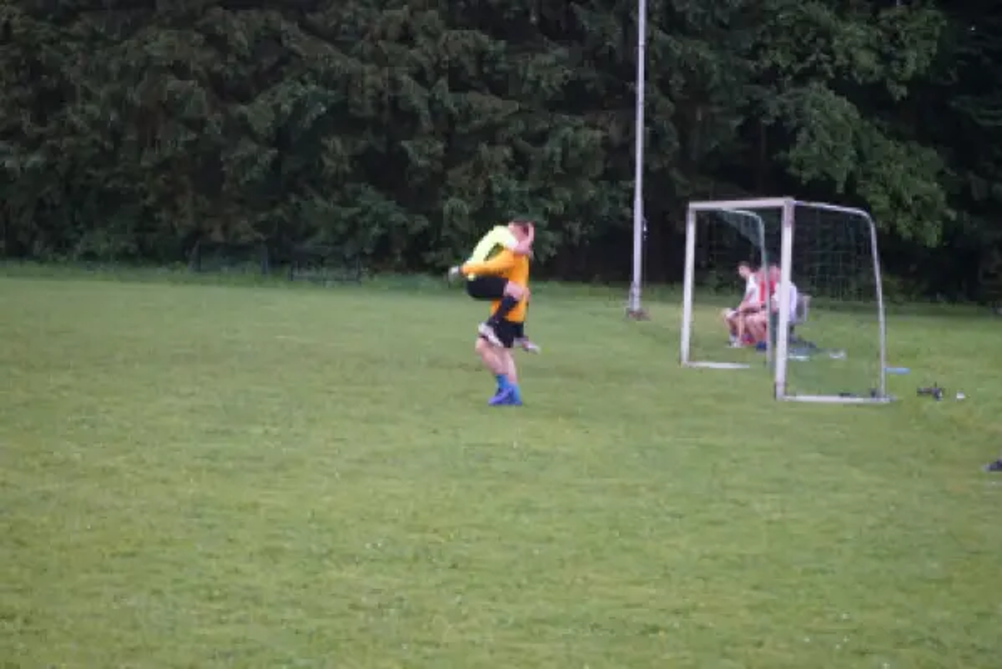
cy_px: 334
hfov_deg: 28.8
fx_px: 1949
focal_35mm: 70
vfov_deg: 19.5
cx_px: 501
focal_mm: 70
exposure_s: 1/160
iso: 1600
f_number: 5.6
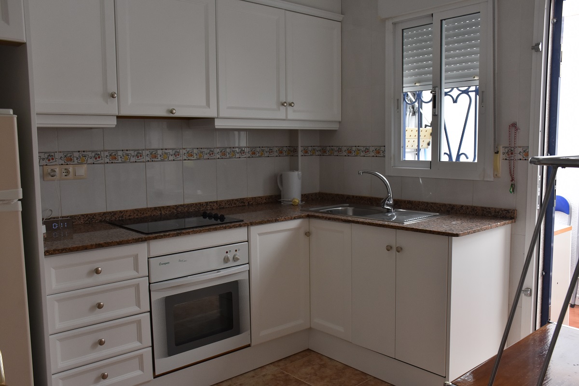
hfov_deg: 61.9
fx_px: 482
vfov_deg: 43.6
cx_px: 290
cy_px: 193
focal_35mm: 30
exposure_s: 1/250
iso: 800
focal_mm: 20
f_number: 8
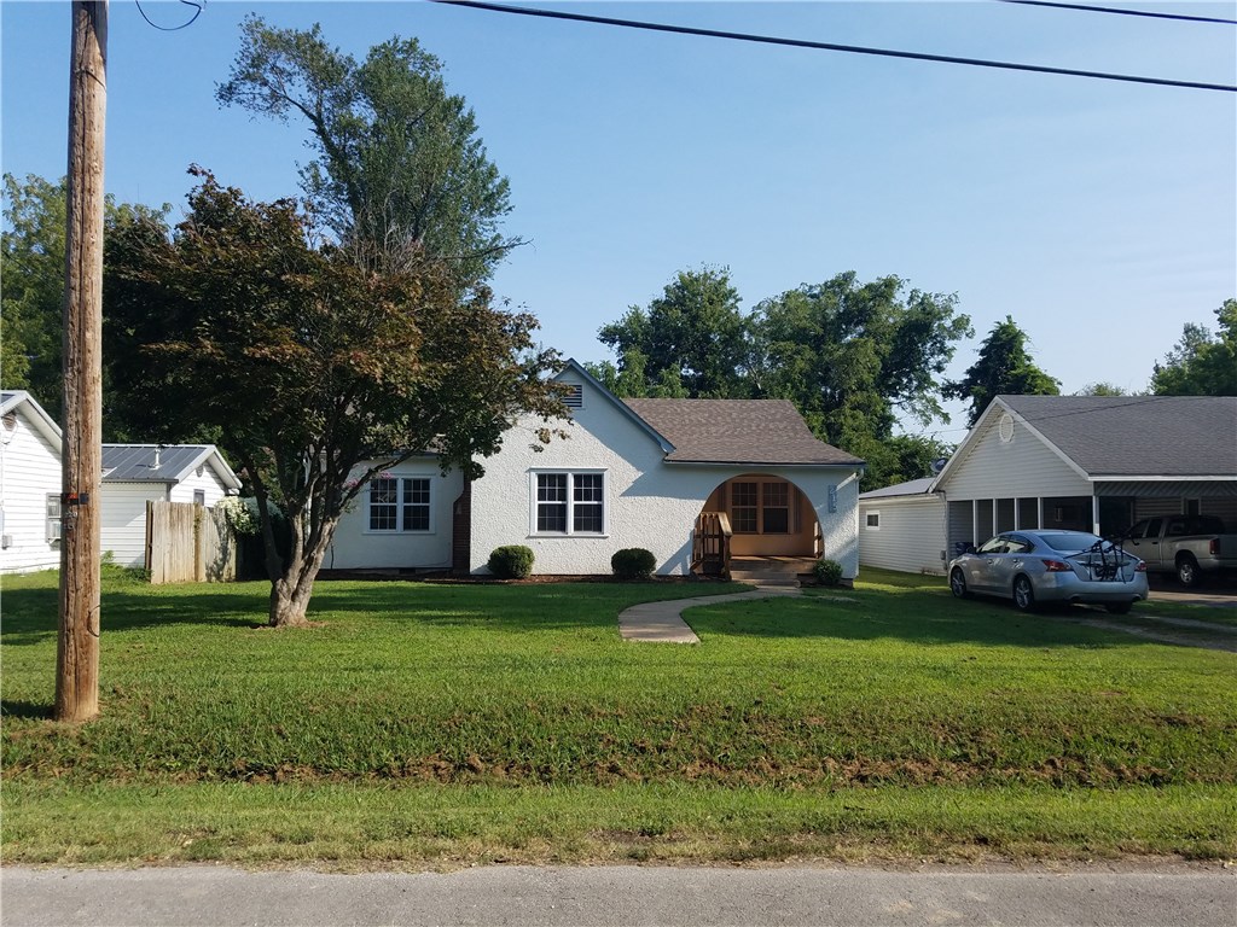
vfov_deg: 53.1
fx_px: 929
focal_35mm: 26
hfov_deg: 67.3
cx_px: 618
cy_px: 464
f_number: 1.7
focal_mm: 4.2
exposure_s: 1/2256
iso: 50
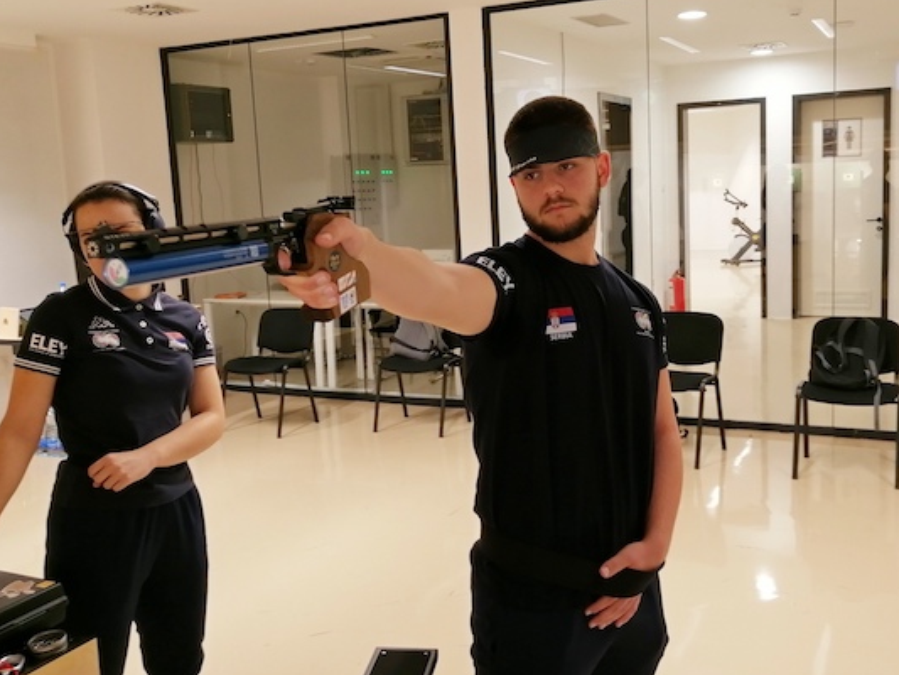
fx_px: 935
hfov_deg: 51.2
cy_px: 305
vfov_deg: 39.6
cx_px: 506
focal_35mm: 36
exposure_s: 1/33.3
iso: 80
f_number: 1.8
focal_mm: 5.4
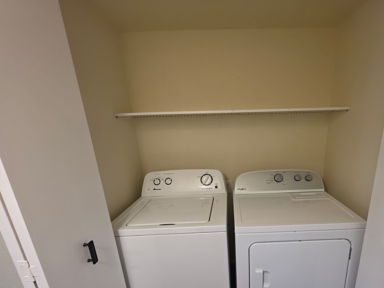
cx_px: 231
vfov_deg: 73.3
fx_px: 189
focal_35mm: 17
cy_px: 182
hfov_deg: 89.8
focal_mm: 2.2
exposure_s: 1/30
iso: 125
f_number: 1.9
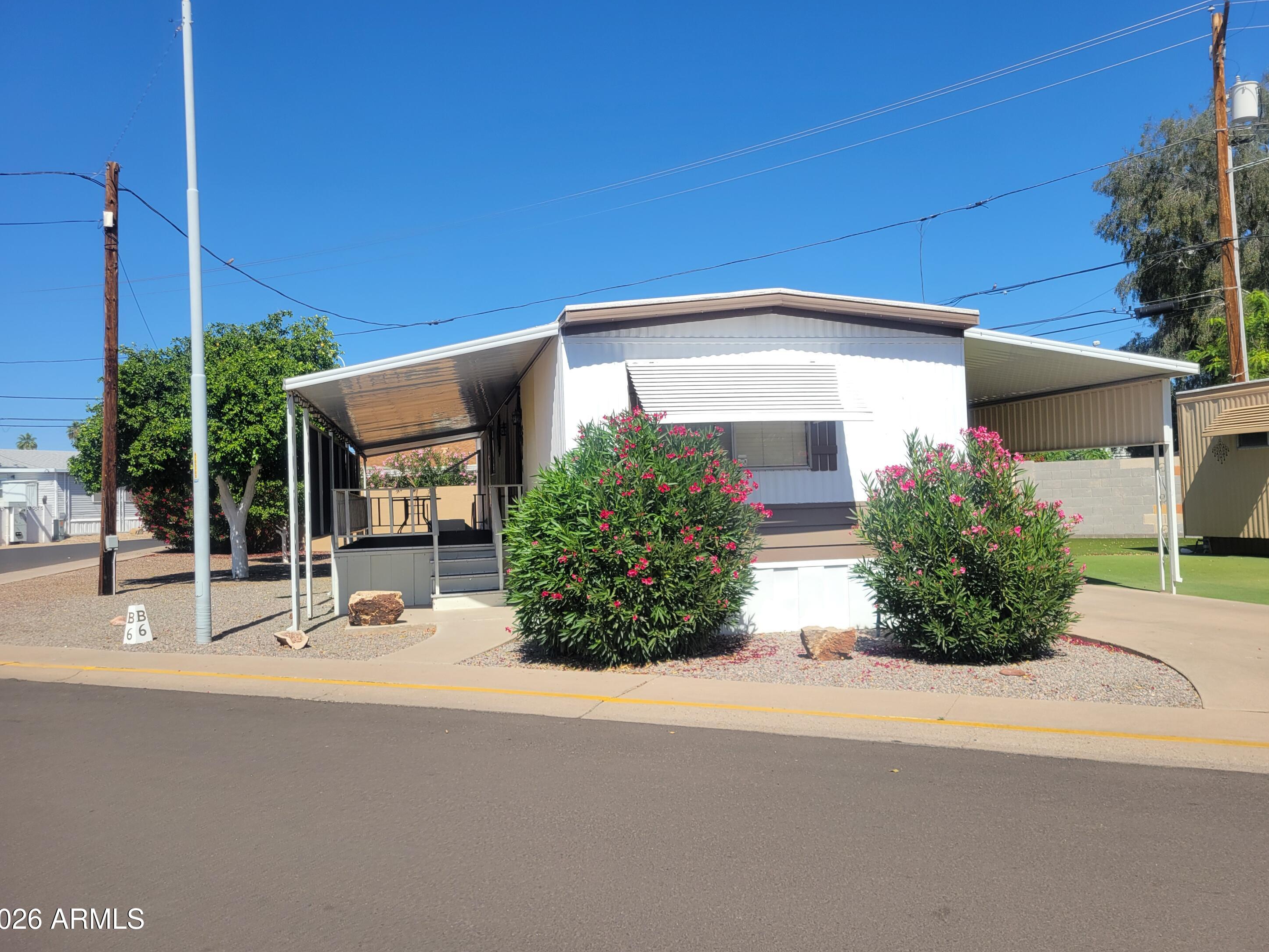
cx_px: 637
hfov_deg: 65.3
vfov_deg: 51.4
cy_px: 470
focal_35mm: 27
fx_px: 990
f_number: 1.8
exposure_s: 1/2859
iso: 40
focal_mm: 5.4
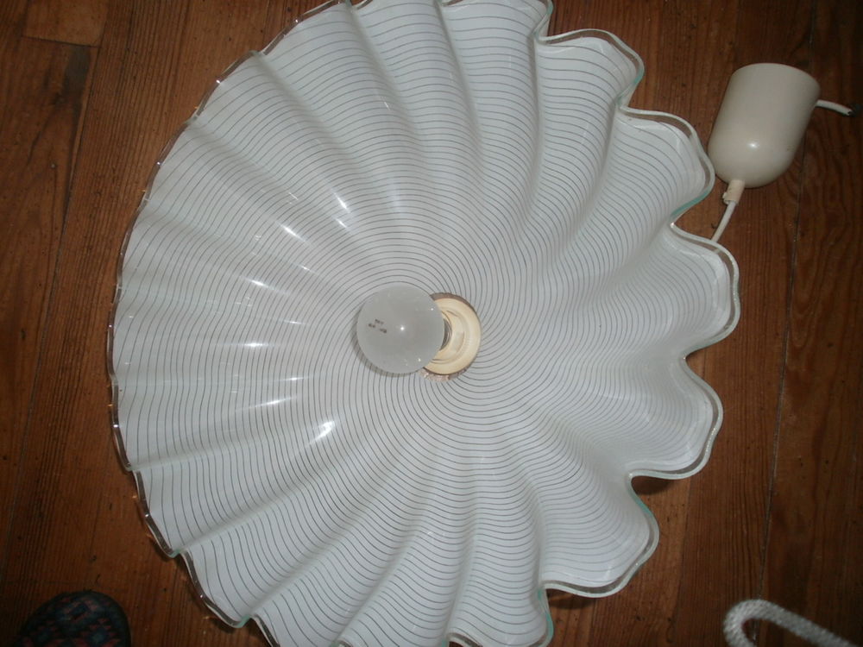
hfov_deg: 67.3
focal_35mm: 26
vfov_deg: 53.1
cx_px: 432
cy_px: 324
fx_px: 648
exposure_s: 1/25
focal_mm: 4.65
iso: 125
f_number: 2.6
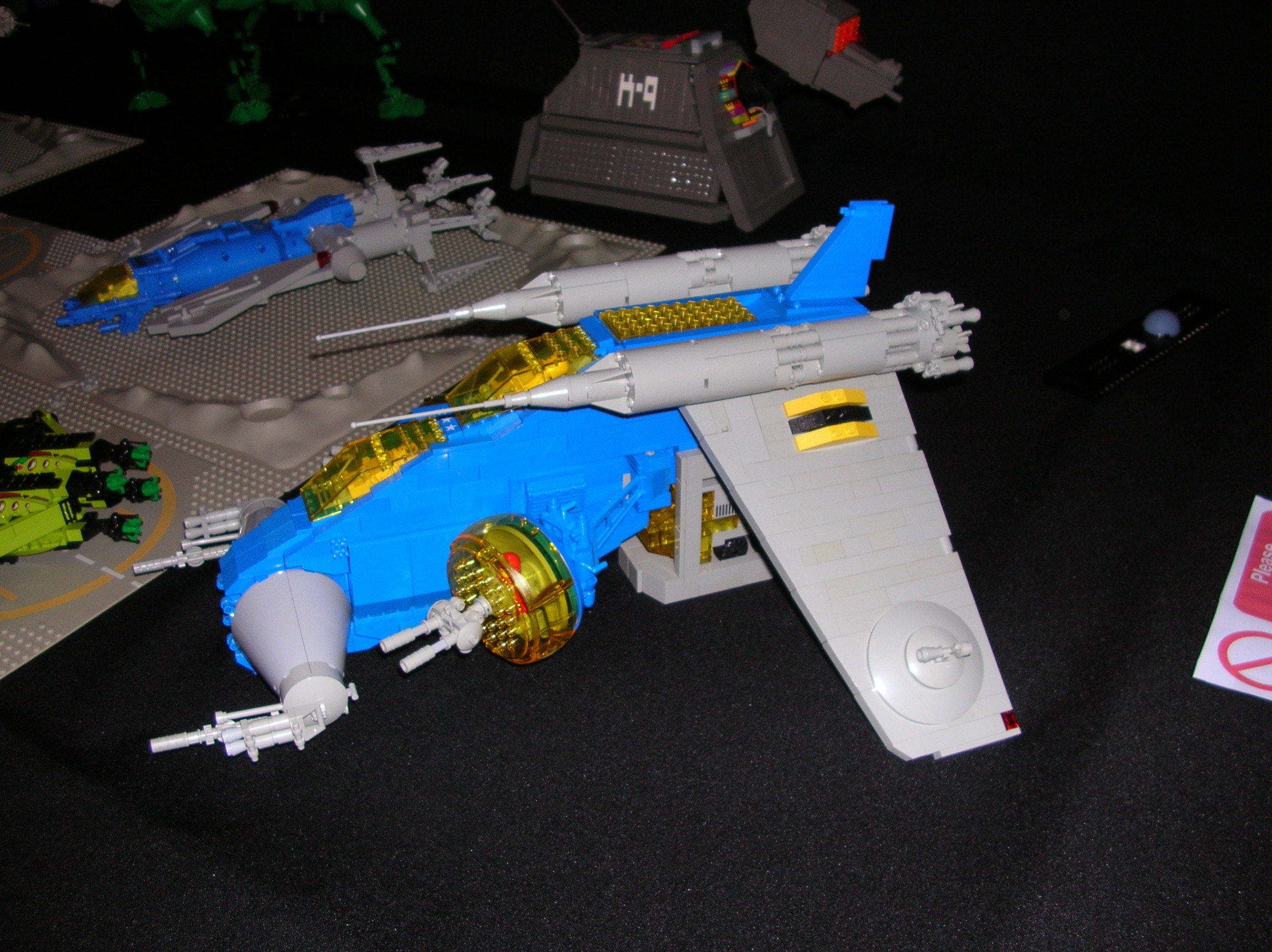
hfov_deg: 52.7
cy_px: 476
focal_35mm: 35
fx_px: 1285
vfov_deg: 40.6
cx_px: 636
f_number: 2.8
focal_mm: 5.8
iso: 50
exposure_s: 1/60.1
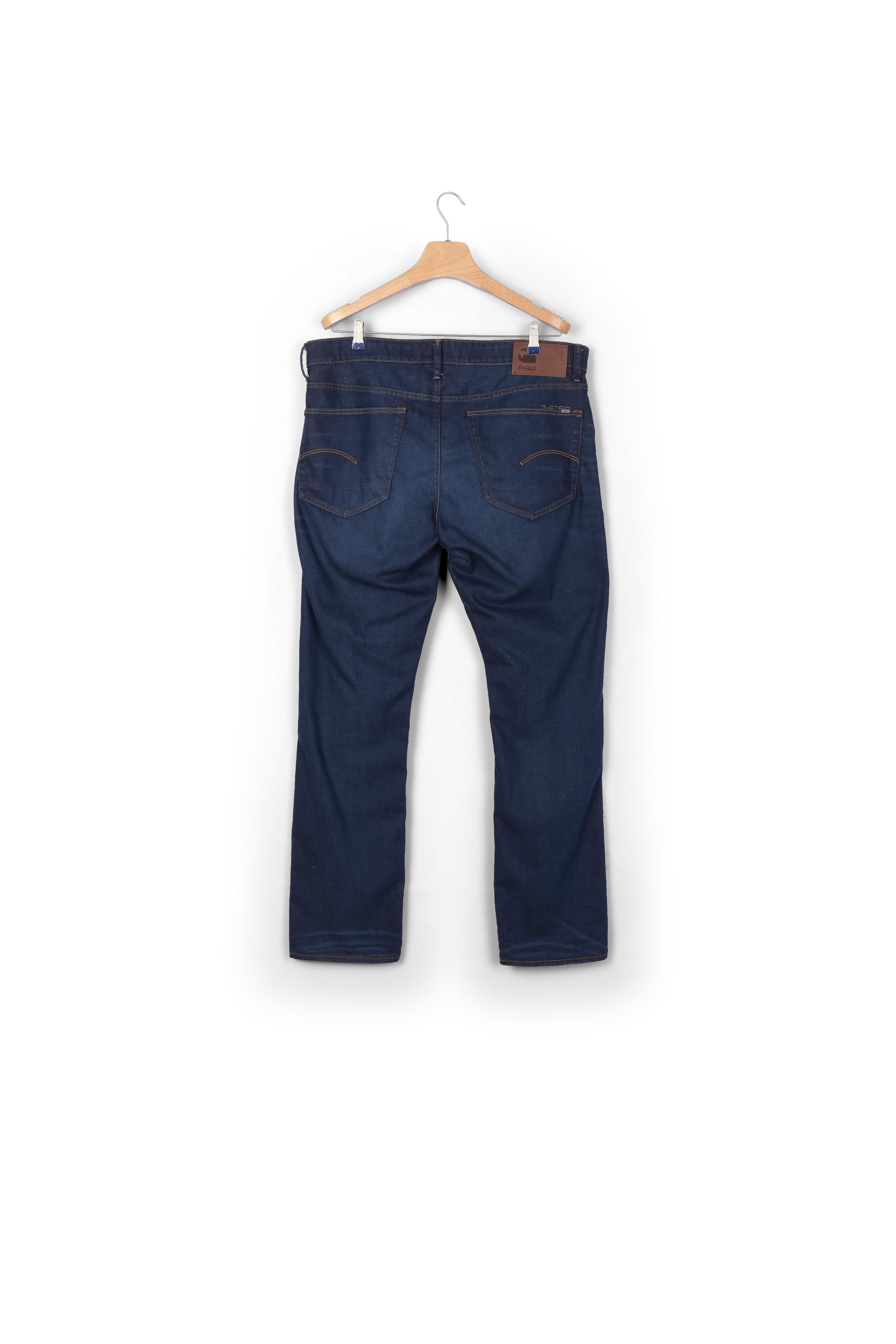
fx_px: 1381
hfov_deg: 35.9
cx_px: 448
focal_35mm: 37
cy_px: 672
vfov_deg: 51.9
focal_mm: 37
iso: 100
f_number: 13
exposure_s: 1/160
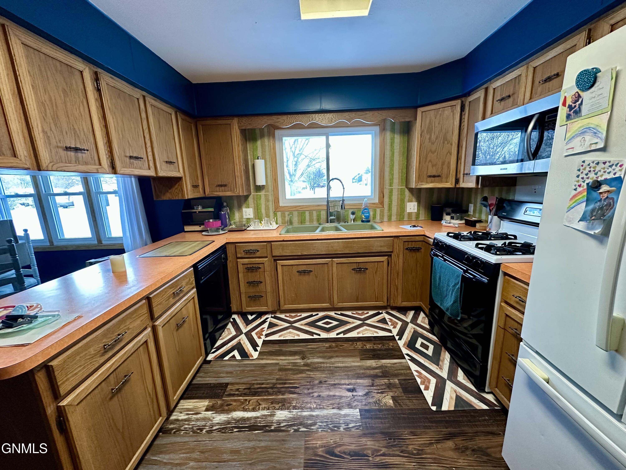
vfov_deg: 85.7
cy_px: 235
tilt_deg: -11.6
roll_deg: +2.2
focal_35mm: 14
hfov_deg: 102.1
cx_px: 313
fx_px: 253
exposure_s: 1/60
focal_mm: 2.22
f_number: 2.2
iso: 320
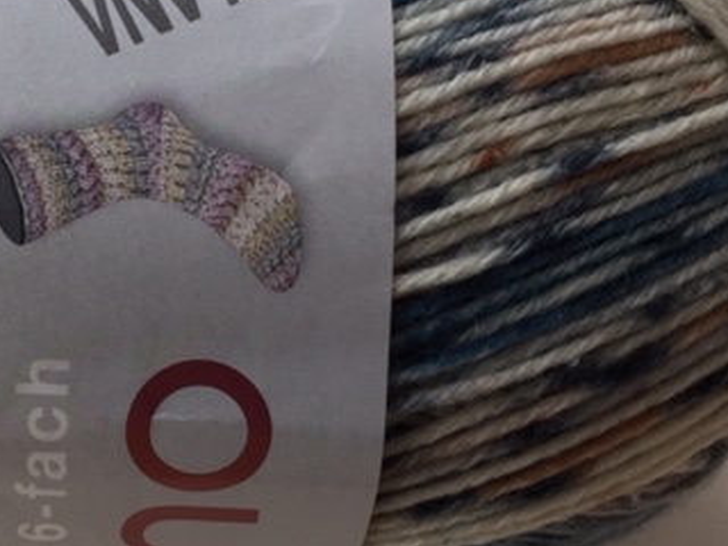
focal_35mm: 58
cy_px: 184
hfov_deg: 32.2
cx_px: 127
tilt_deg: -58.3
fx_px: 1220
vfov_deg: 25.1
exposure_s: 1/100
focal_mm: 4.15
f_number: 2.2
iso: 50
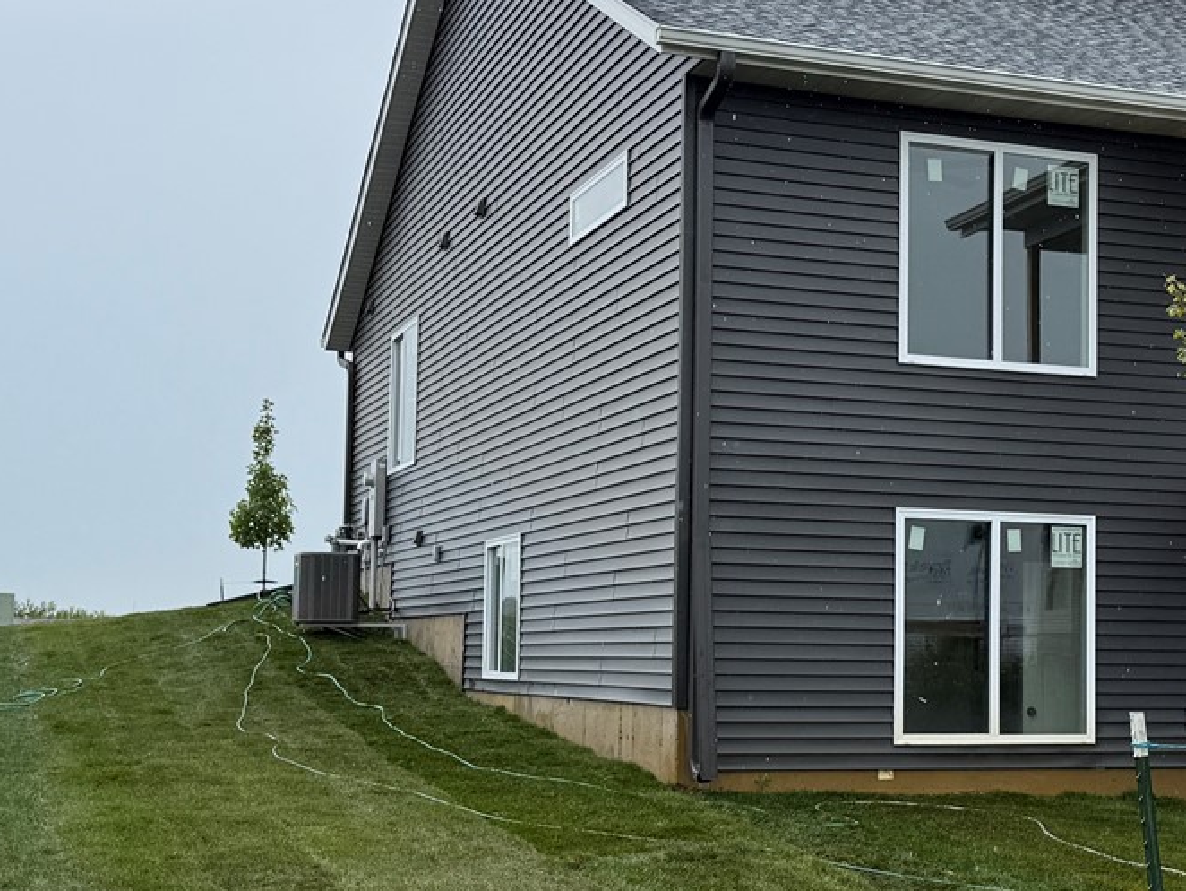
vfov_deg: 25.2
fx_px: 1988
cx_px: 822
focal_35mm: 58
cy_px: 497
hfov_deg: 32.8
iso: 80
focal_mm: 6.76
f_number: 1.78
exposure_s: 1/1464
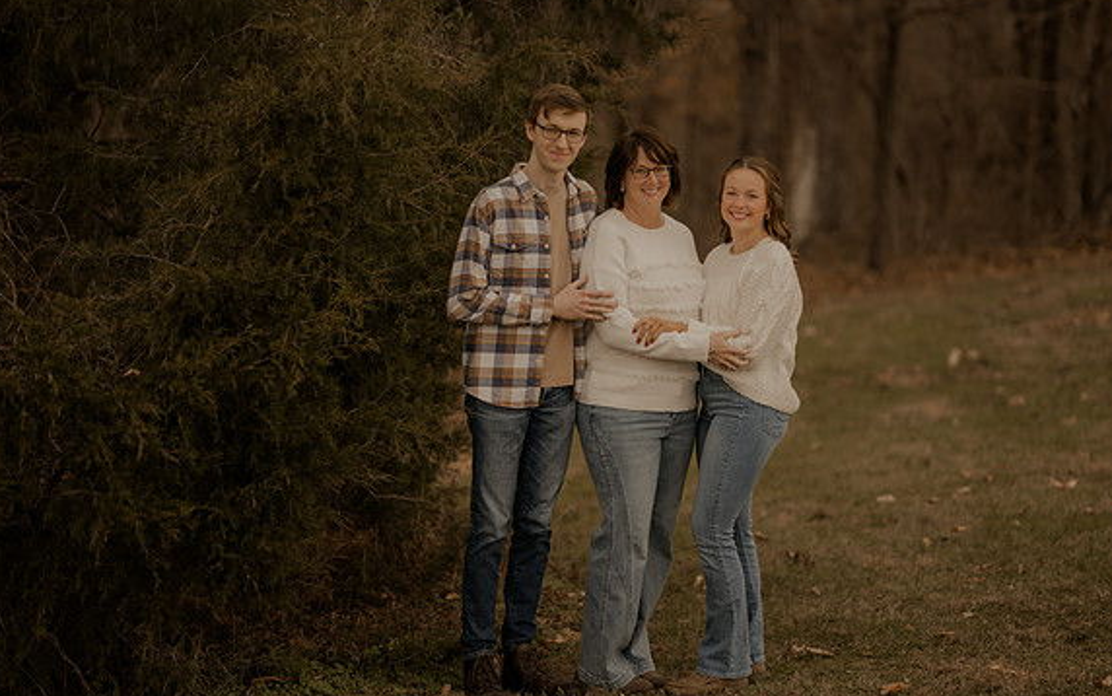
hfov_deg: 23.0
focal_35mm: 90
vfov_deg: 14.5
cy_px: 347
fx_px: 2729
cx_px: 554
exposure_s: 1/800
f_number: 1.4
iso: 200
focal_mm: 85
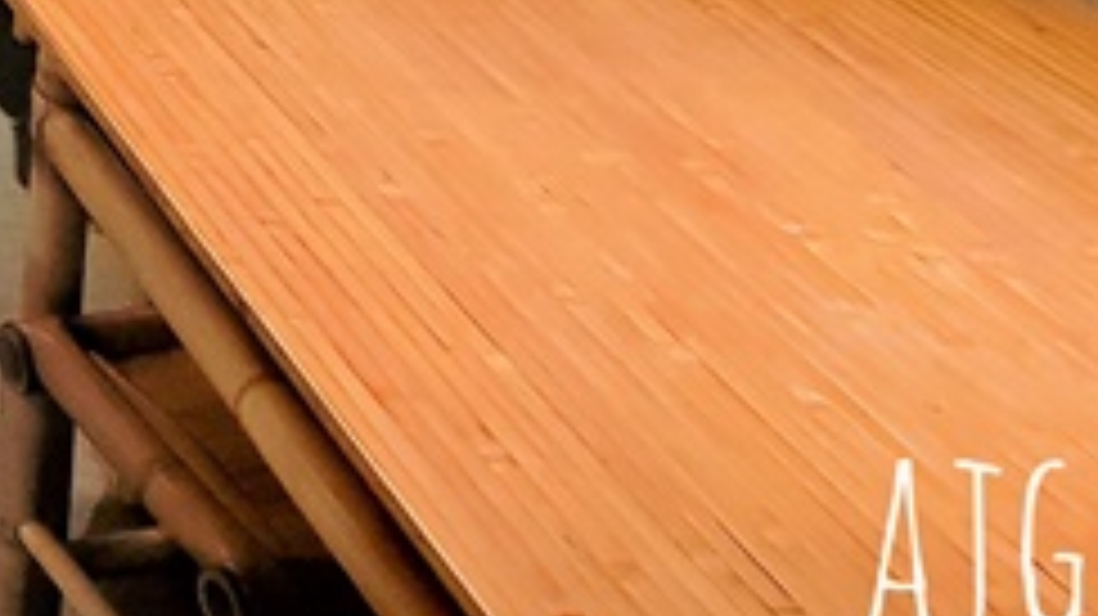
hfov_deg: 22.1
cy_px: -985
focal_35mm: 58
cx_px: -868
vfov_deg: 13.2
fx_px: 1688
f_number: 2.2
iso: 500
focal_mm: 2.2
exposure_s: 1/29
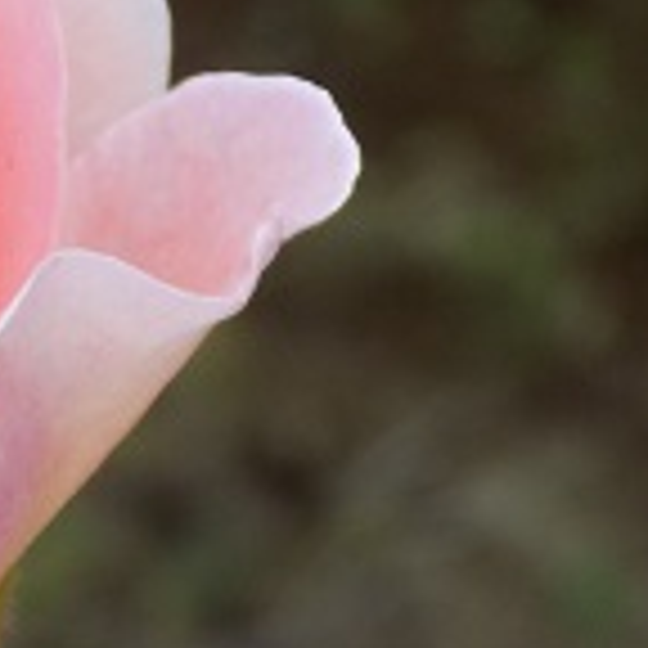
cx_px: -428
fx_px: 17494
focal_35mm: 826
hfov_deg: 2.1
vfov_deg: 2.1
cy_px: 225
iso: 80
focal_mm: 49.7
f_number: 5.8
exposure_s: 1/60
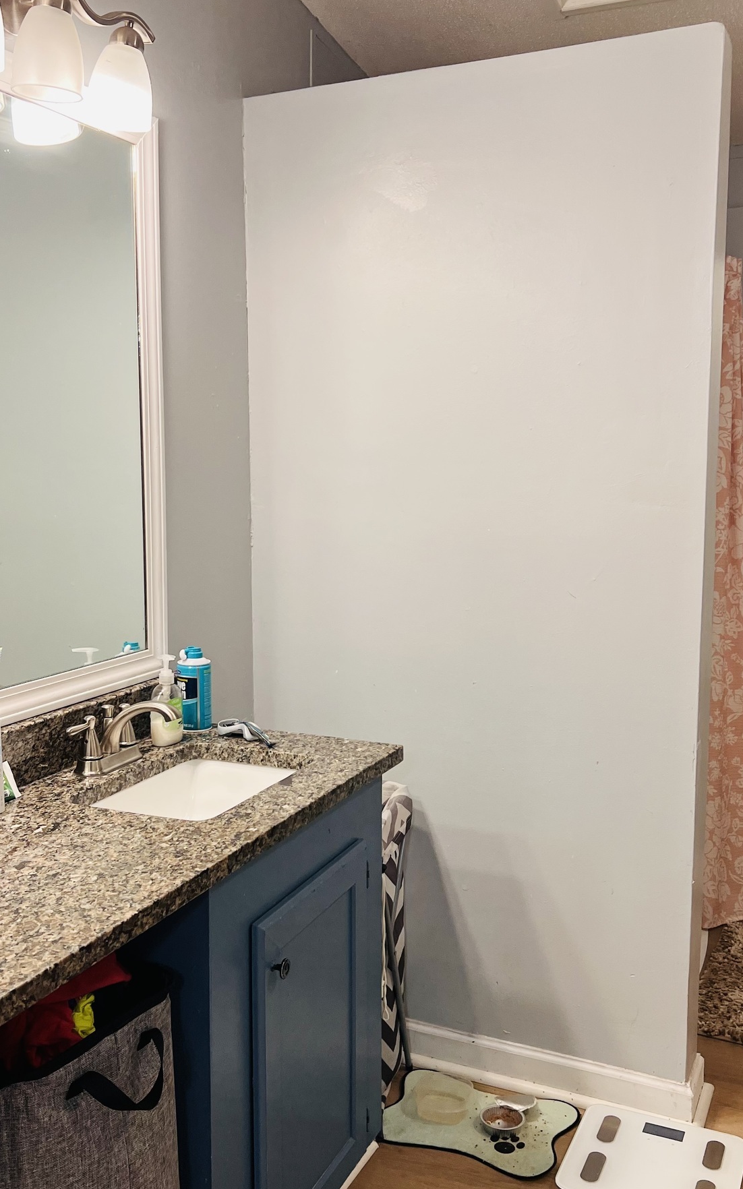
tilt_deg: -8.1
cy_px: 621
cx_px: 323
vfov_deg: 54.0
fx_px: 1167
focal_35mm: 36
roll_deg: +0.8
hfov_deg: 35.3
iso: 80
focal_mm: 5.7
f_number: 1.5
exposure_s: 1/120
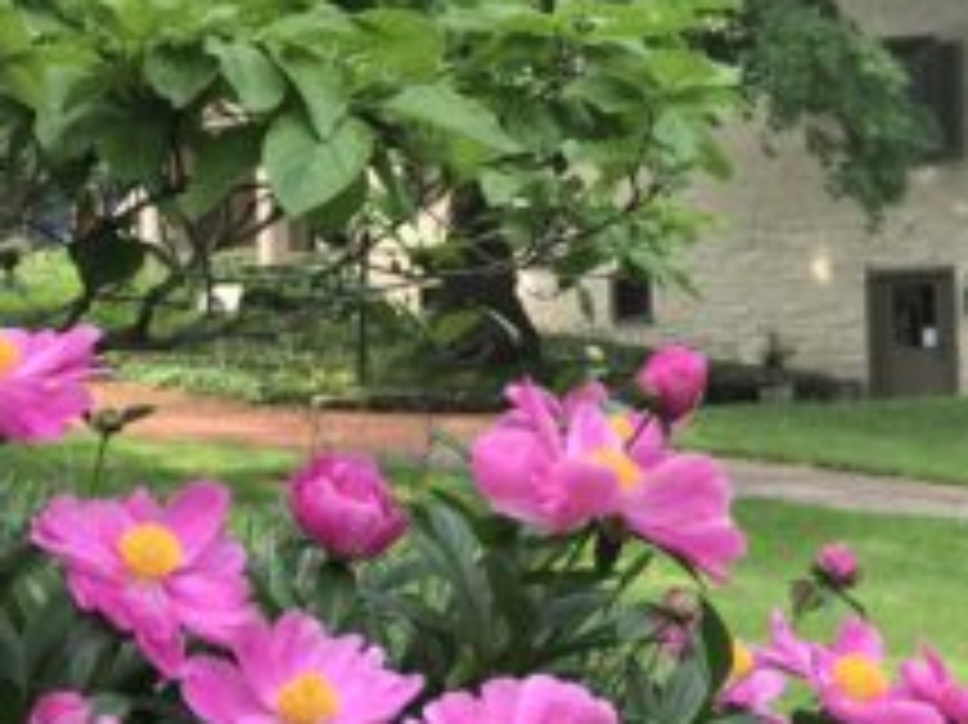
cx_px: 819
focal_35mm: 106
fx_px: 2963
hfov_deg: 18.3
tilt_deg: +1.3
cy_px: 382
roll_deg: +2.1
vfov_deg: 13.9
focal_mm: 6.6
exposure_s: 1/120
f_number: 2.8
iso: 25
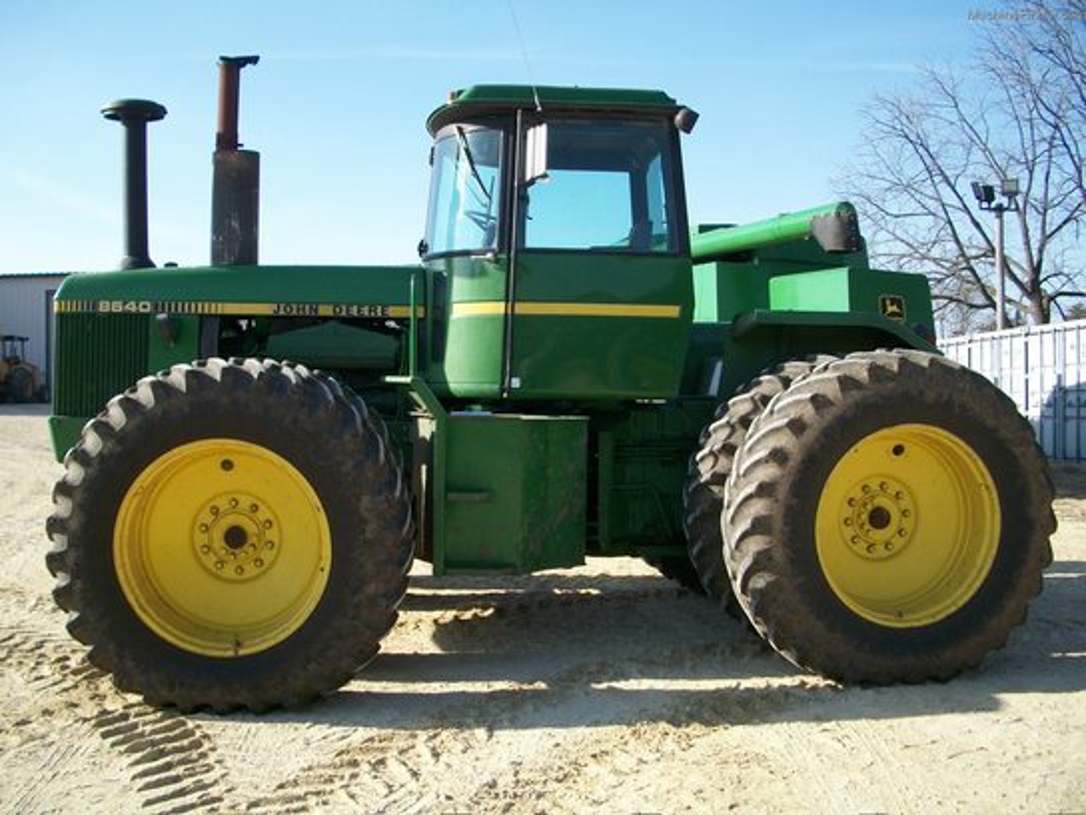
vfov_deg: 40.7
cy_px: 408
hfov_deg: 52.6
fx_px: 1098
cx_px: 543
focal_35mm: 35
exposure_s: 1/640
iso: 80
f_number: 3.1
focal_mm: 6.3
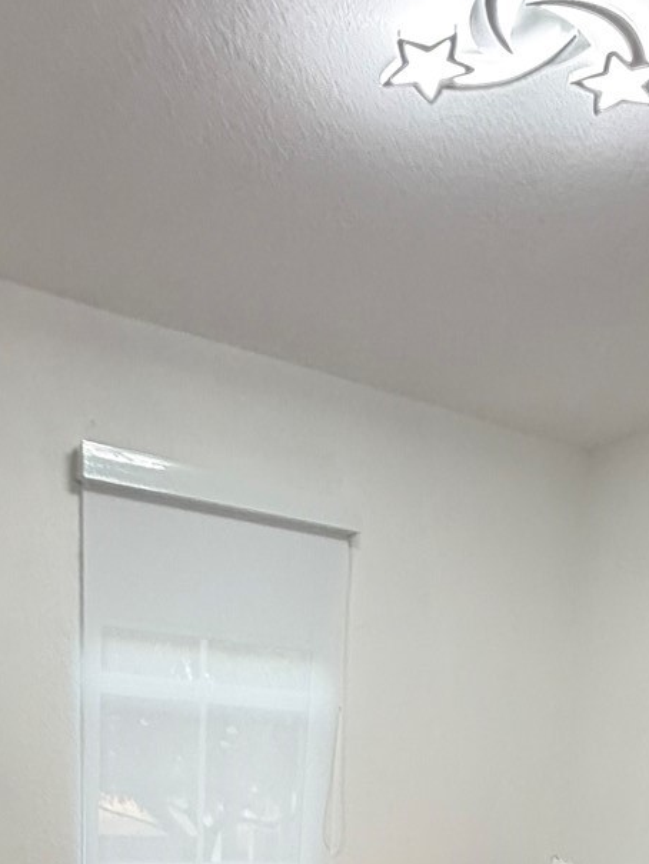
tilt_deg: -16.1
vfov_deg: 39.5
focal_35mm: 37
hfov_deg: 38.7
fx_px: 925
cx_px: 350
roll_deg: -5.4
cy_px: 983
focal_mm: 2.22
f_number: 2.2
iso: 320
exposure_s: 1/94
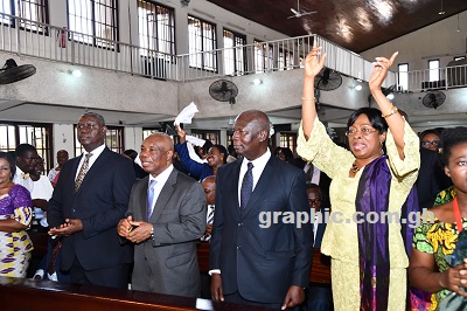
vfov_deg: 35.0
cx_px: 234
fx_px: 493
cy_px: 156
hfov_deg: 50.7
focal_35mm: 38
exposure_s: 1/200
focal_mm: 38
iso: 2000
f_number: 5.6
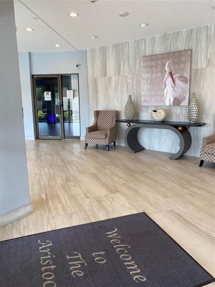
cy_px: 144
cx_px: 108
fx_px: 215
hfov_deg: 53.1
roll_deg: -0.2
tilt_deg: -8.8
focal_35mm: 26
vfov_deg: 67.3
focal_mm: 4.25
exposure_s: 1/120
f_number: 1.8
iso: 64
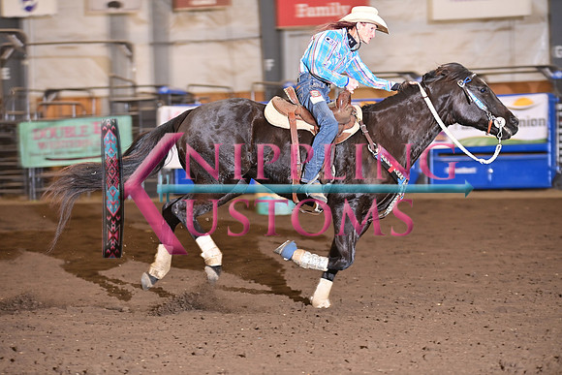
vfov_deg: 10.6
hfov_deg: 15.8
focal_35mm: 130
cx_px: 281
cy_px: 188
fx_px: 2030
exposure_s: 1/250
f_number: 3.2
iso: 1000
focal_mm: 130
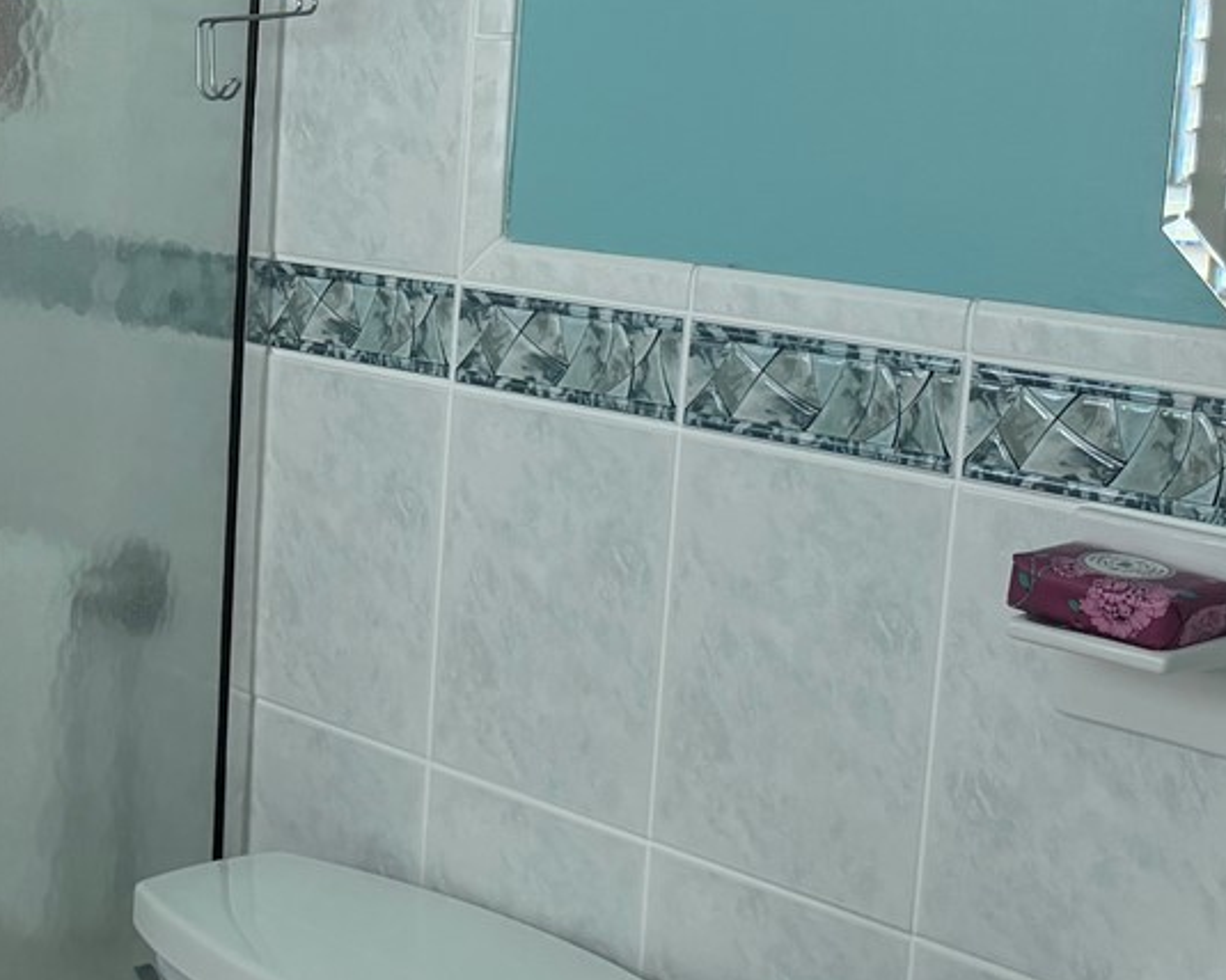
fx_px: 2540
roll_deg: -0.7
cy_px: 398
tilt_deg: -9.0
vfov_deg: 21.8
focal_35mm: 70
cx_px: -234
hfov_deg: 24.6
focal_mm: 6.76
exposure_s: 1/122
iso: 160
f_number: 1.78
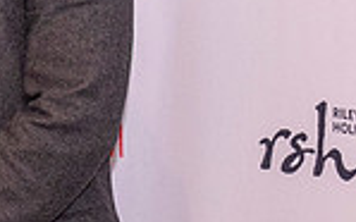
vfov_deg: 6.3
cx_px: -196
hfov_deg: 9.8
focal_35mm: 206
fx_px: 1998
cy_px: -32
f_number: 9
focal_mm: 35
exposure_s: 1/100
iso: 2500
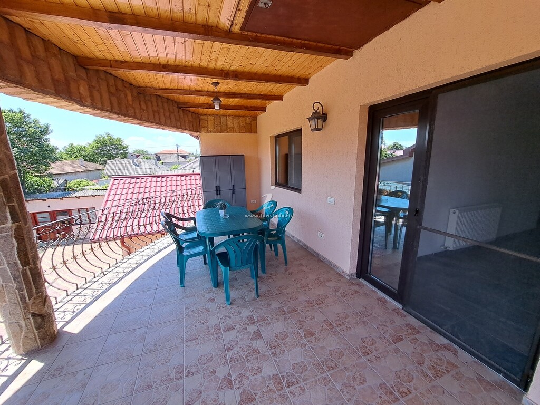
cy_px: 202
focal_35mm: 13
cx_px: 270
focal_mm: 1.74
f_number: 2.2
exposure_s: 1/406
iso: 50
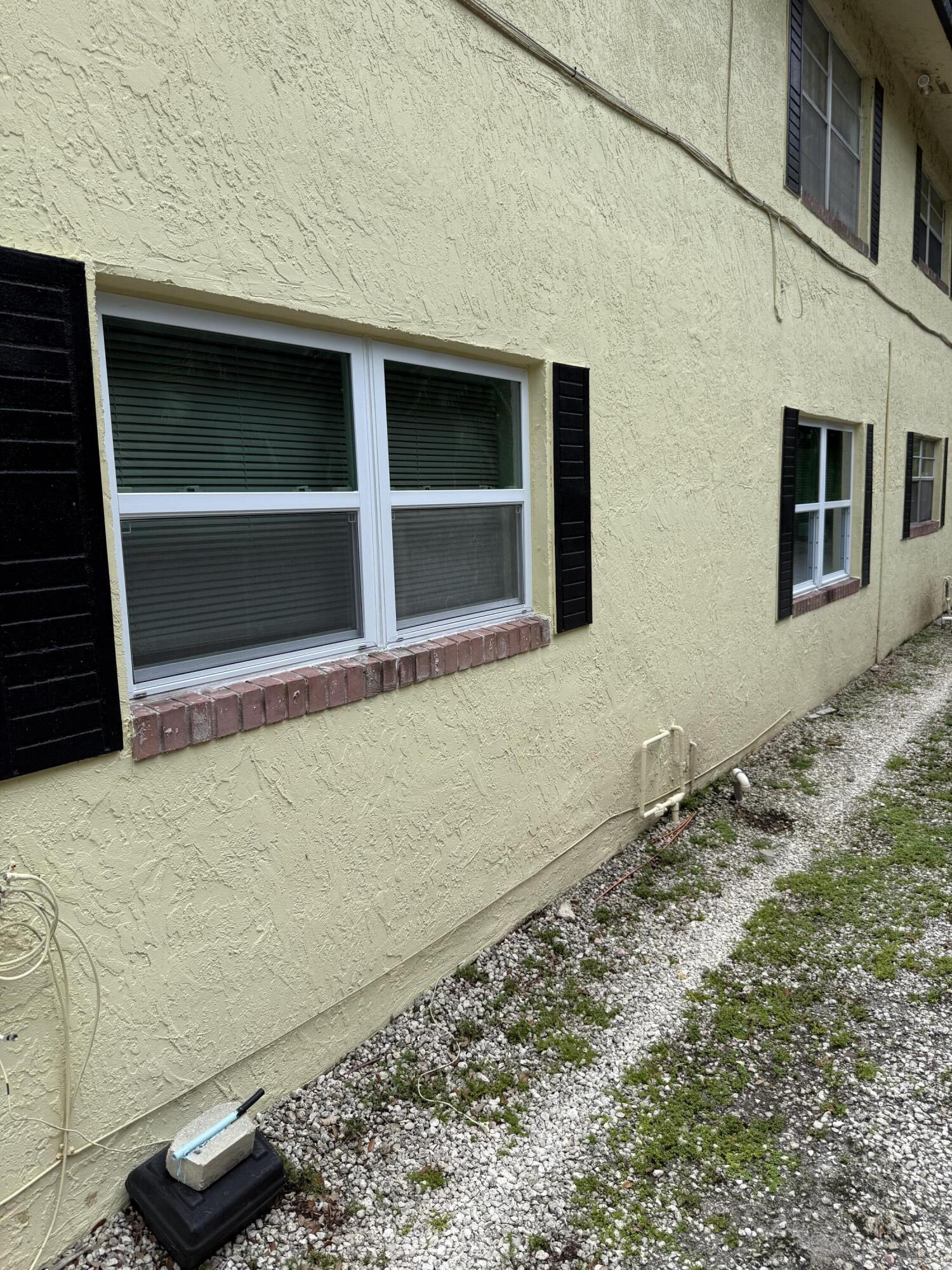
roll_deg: +1.0
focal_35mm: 24
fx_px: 880
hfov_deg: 56.8
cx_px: 476
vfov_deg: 71.6
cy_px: 635
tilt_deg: -8.1
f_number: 1.78
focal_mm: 6.76
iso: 80
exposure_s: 1/1464
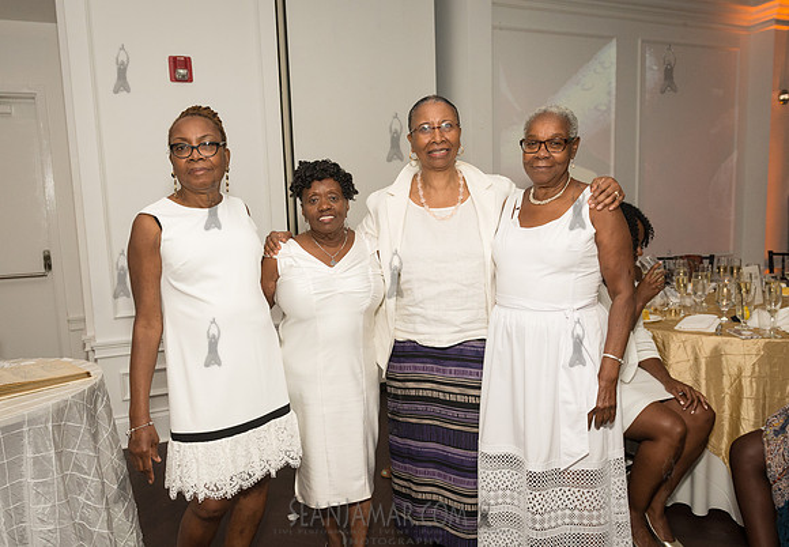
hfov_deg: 65.2
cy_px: 284
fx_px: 616
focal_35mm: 28
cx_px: 375
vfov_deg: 47.9
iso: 2500
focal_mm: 24
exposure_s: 1/400
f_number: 4.5
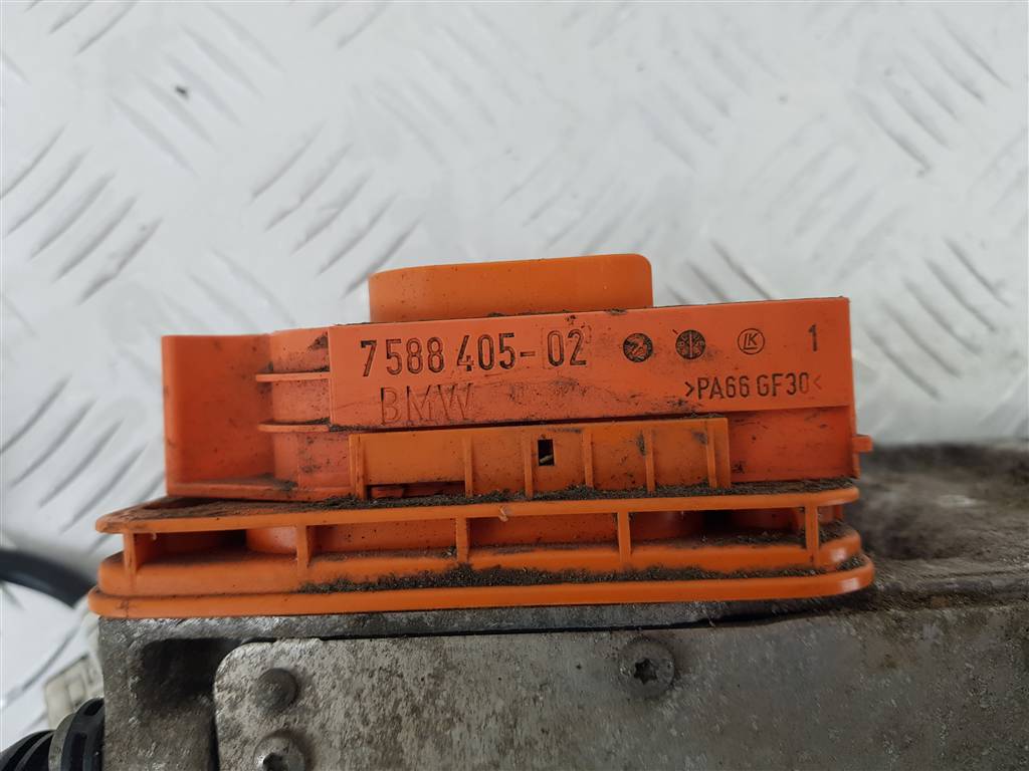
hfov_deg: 67.3
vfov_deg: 53.1
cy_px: 386
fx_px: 773
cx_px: 514
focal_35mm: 26
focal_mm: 4.2
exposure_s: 1/100
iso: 64
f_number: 1.7
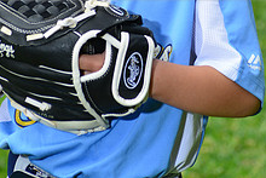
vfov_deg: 2.6
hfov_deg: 3.9
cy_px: -38
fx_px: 3896
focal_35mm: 527
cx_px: 140
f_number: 10
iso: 160
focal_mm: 200
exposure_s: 1/200
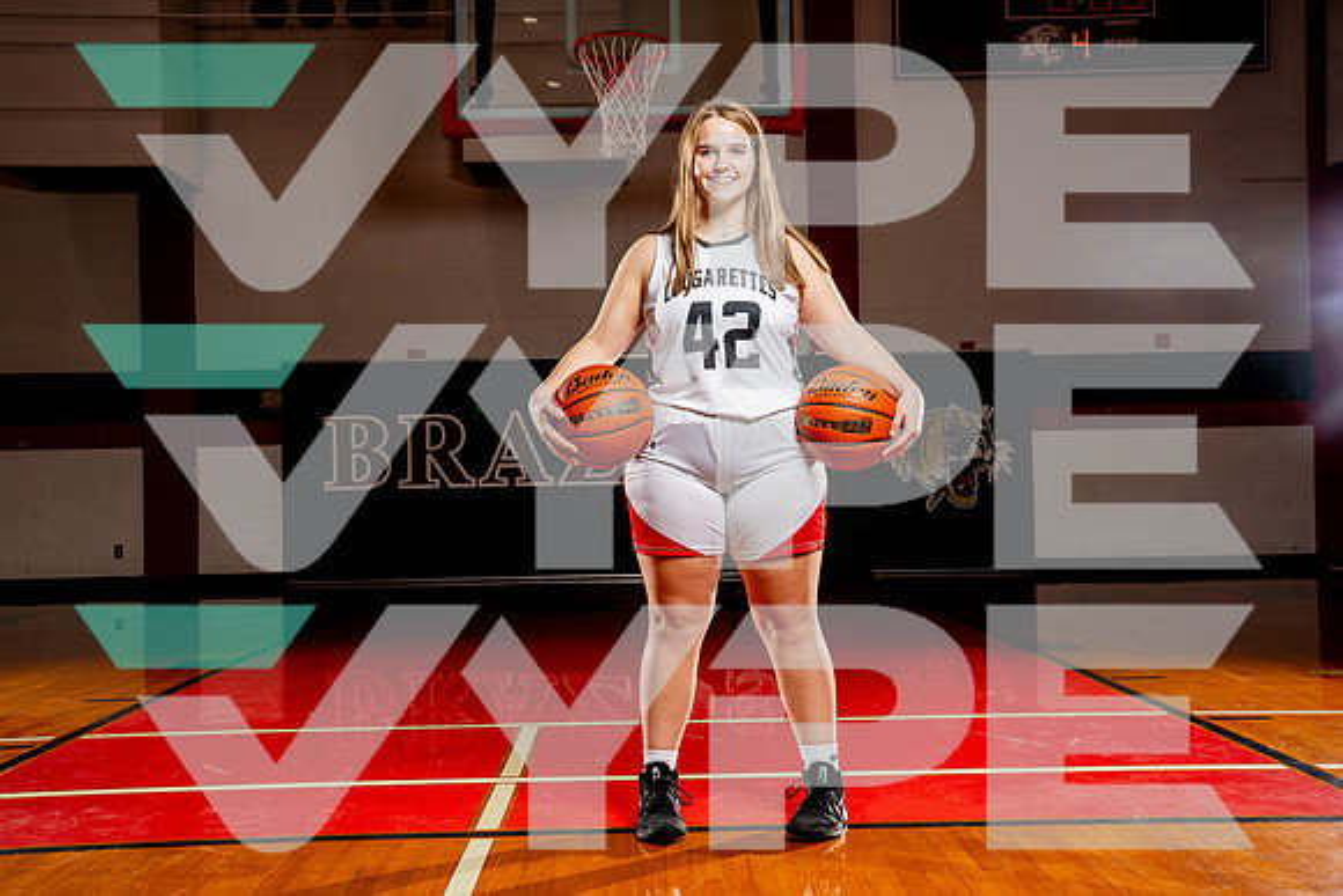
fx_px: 1493
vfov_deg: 33.4
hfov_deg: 48.4
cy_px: 448
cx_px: 672
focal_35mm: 40
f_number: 8
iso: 100
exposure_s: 1/250
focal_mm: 40
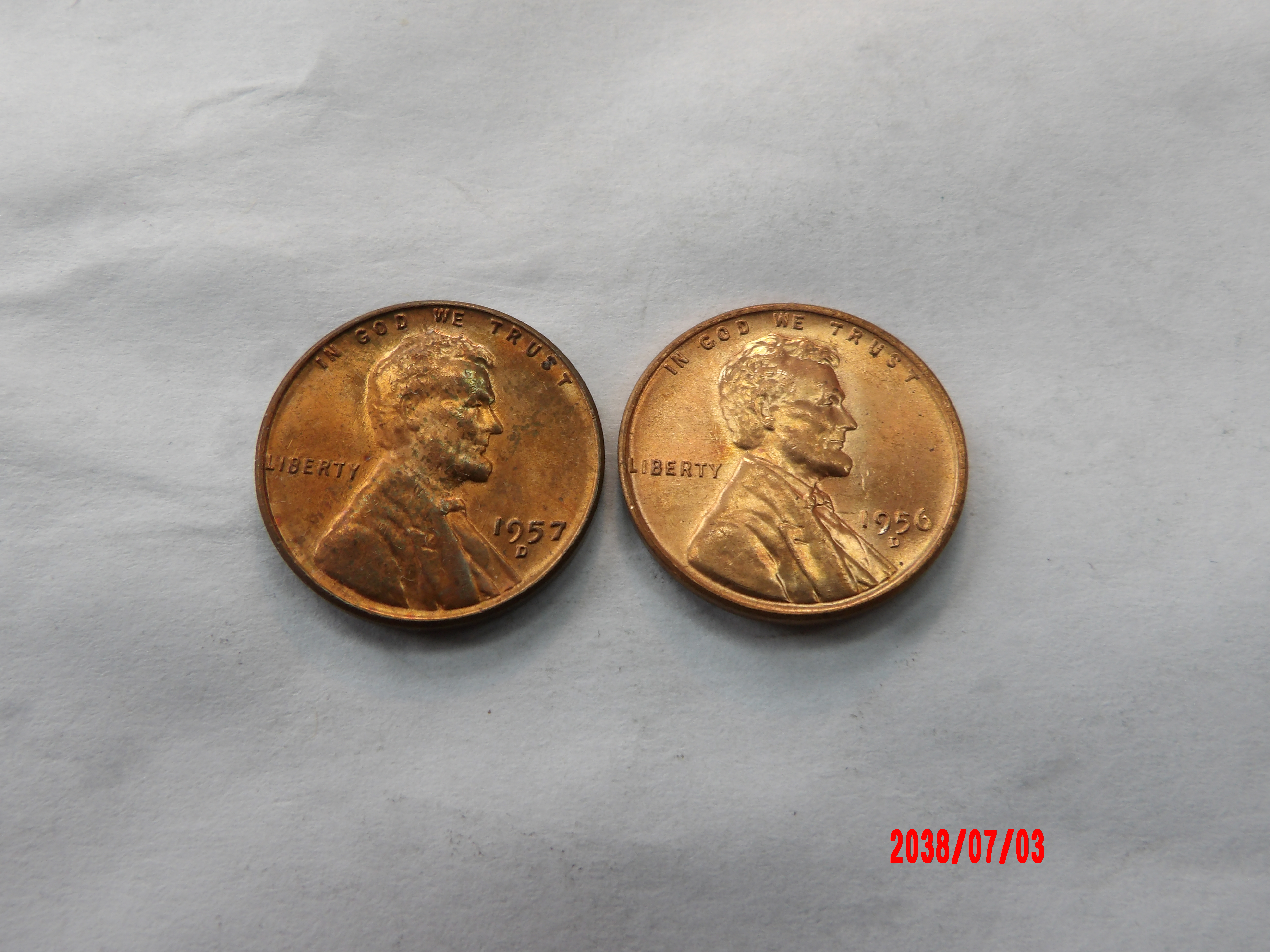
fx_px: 1247
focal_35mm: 34
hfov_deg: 54.0
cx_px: 635
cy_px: 476
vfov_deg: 41.8
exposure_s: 1/30
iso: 101
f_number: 4.5
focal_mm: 6.2
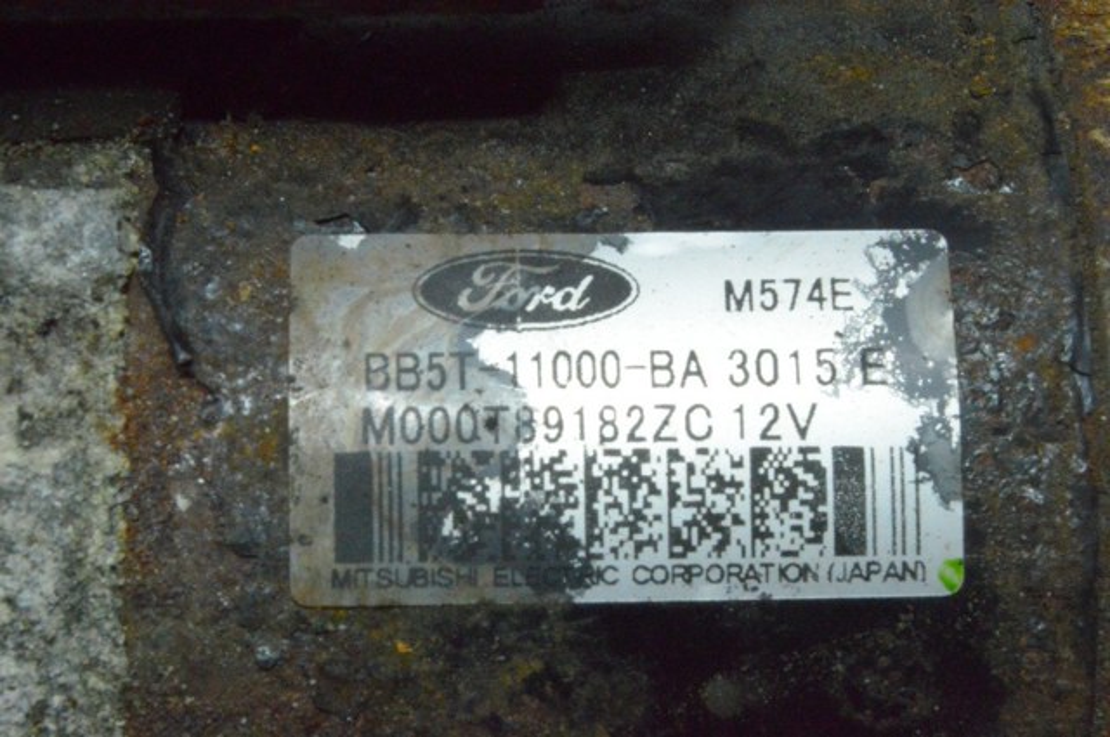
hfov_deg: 24.6
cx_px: 555
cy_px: 368
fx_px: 2540
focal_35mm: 82
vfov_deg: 16.5
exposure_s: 1/40
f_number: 36
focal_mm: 55
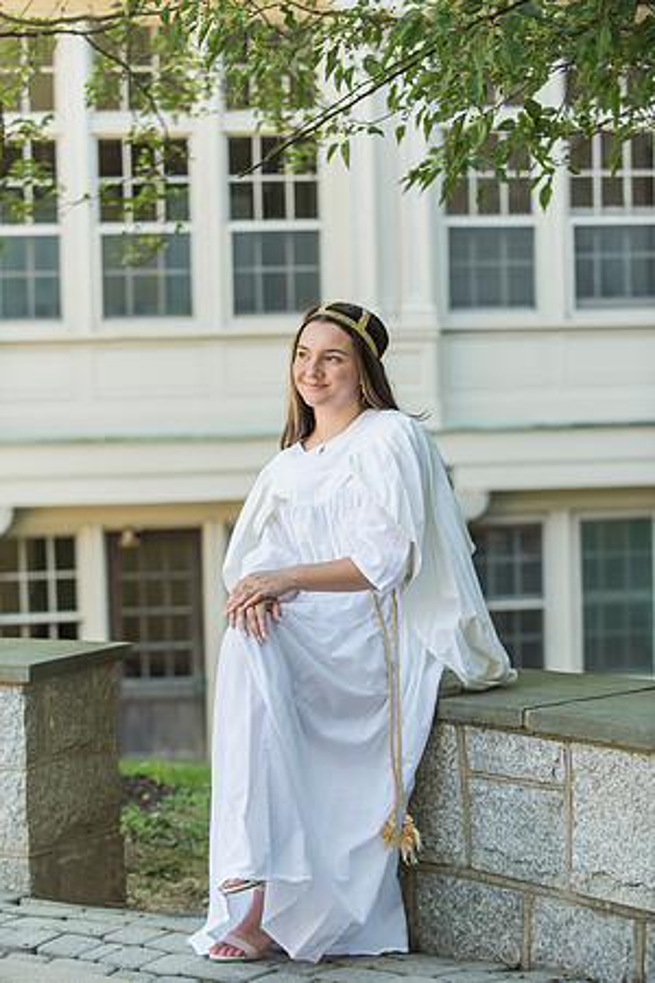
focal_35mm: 90
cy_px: 492
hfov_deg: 15.2
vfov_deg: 22.6
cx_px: 328
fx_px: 2456
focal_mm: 90
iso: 320
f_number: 3.5
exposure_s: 1/200
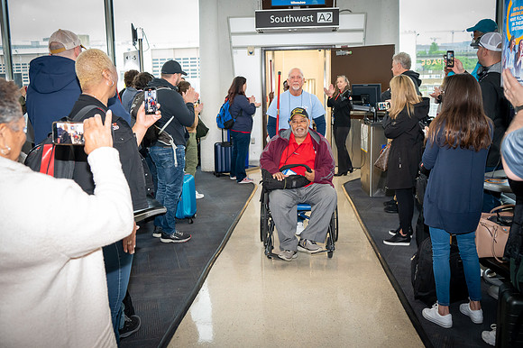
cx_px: 262
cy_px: 174
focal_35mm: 37
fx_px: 537
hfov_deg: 51.9
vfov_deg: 35.9
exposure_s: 1/100
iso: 3600
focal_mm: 37
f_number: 5
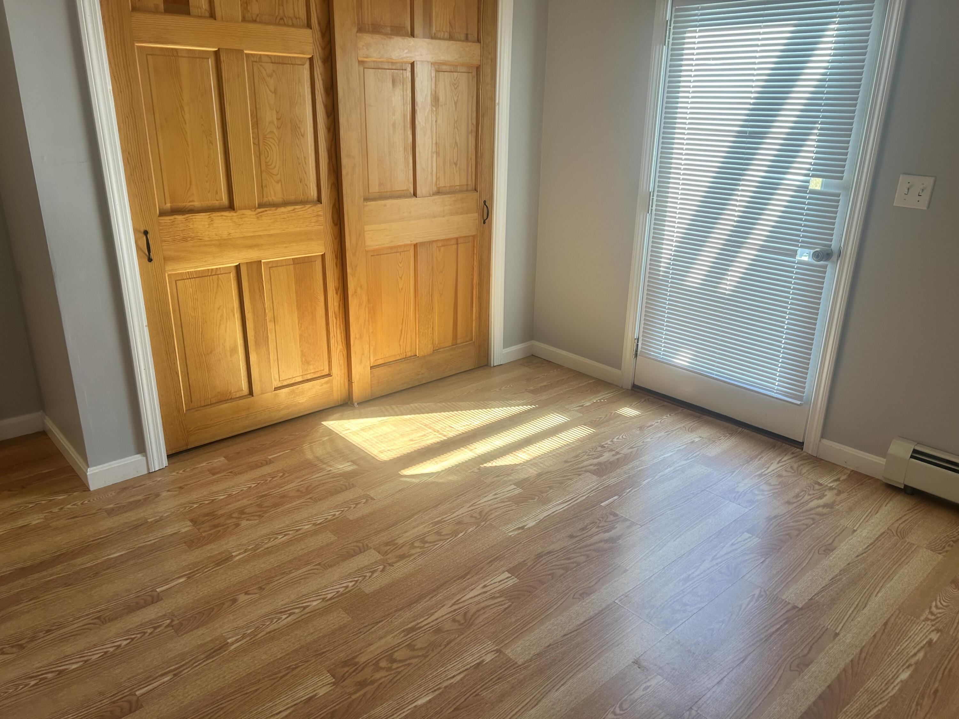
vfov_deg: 53.1
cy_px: 360
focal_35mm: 26
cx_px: 480
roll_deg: -0.7
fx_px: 720
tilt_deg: -20.1
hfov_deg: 67.3
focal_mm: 5.7
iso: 50
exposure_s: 1/120
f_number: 1.5
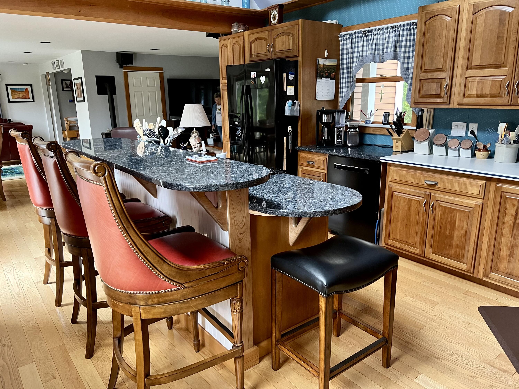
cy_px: 194
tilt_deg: -14.6
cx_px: 260
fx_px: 390
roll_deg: +0.8
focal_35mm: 26
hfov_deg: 67.3
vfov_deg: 53.1
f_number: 1.5
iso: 320
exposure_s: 1/60
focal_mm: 5.7
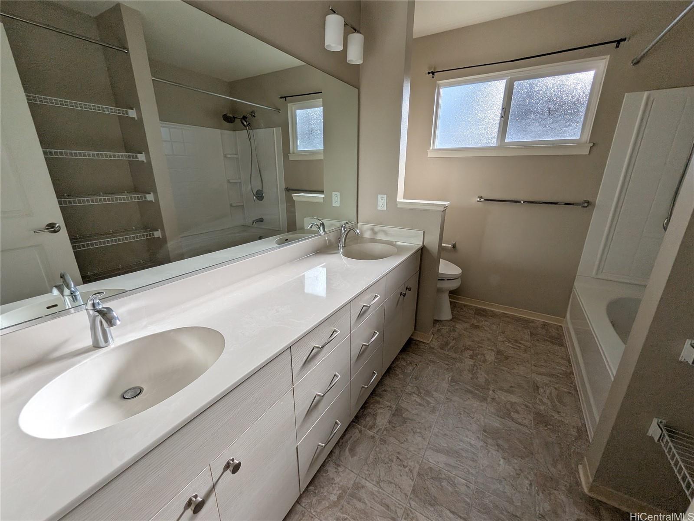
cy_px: 260
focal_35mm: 13
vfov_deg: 89.9
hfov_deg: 106.2
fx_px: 261
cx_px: 347
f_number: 2.2
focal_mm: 1.54
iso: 28
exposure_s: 1/440
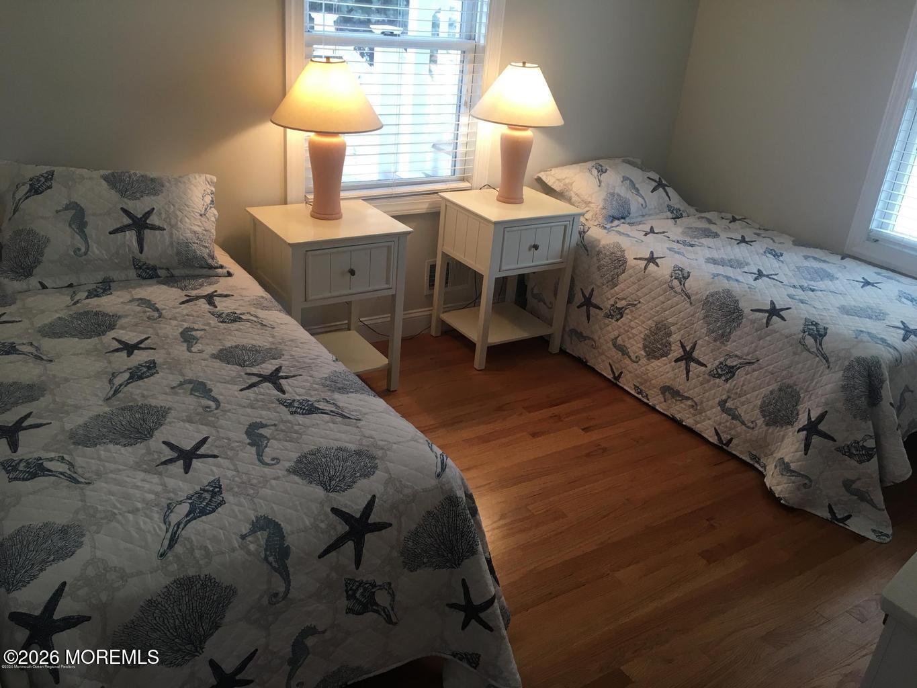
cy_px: 344
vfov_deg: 48.2
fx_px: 768
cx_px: 458
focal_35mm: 29
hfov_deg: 61.7
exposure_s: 1/30
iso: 32
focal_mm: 4.15
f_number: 2.2
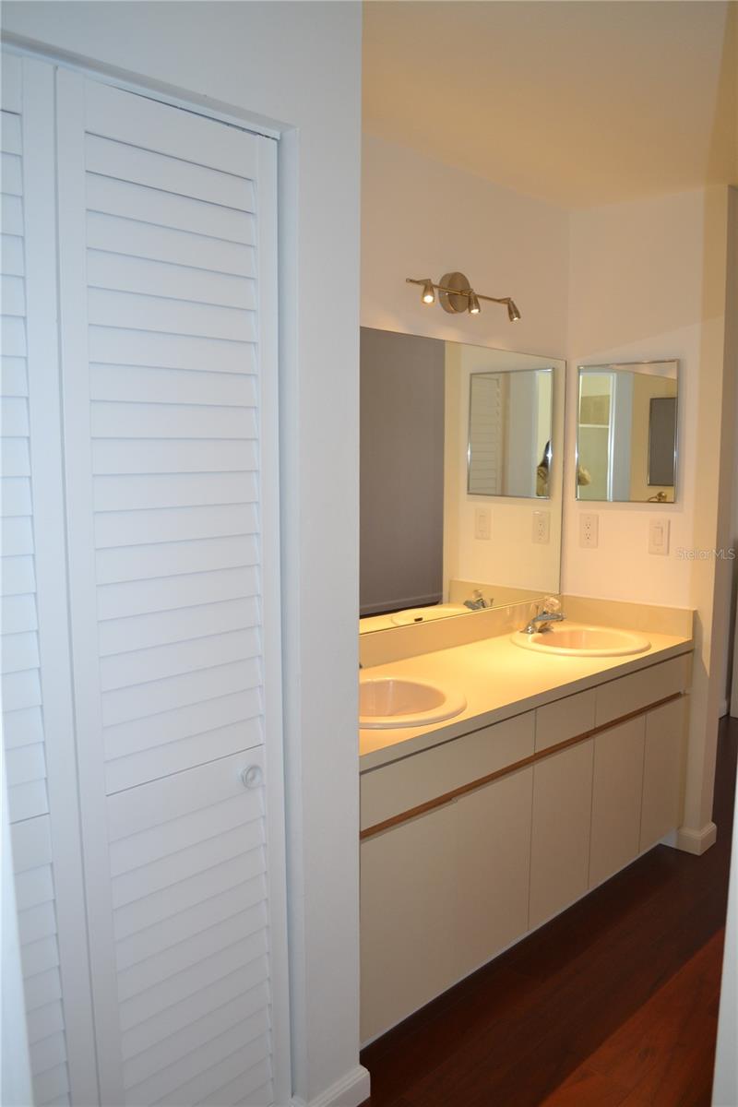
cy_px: 554
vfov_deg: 67.4
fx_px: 830
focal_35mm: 27
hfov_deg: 47.9
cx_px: 369
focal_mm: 18
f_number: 3.5
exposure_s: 1/60
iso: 640
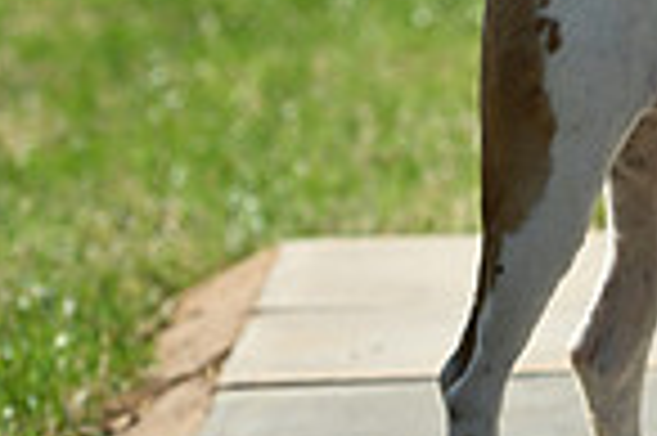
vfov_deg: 3.1
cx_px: 1206
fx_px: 7984
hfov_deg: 4.7
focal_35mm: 438
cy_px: -137
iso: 160
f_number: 4.5
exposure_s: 1/1250
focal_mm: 110
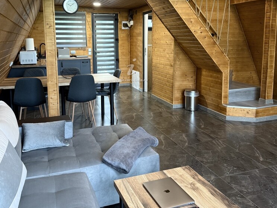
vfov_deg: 42.6
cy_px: 76
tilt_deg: -7.5
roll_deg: +0.0
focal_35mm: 33
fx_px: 264
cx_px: 137
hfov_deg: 55.3
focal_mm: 6.76
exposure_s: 1/50
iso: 250
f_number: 1.78
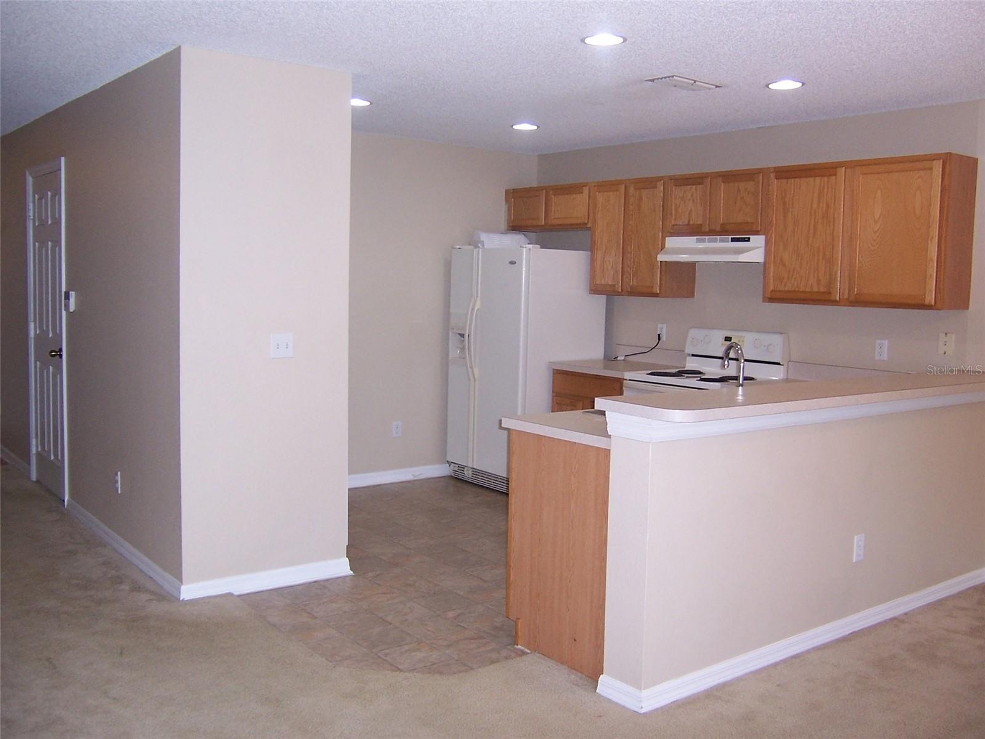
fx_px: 939
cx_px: 492
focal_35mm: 33
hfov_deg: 55.4
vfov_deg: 42.9
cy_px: 370
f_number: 2.8
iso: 140
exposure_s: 1/60
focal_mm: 5.5
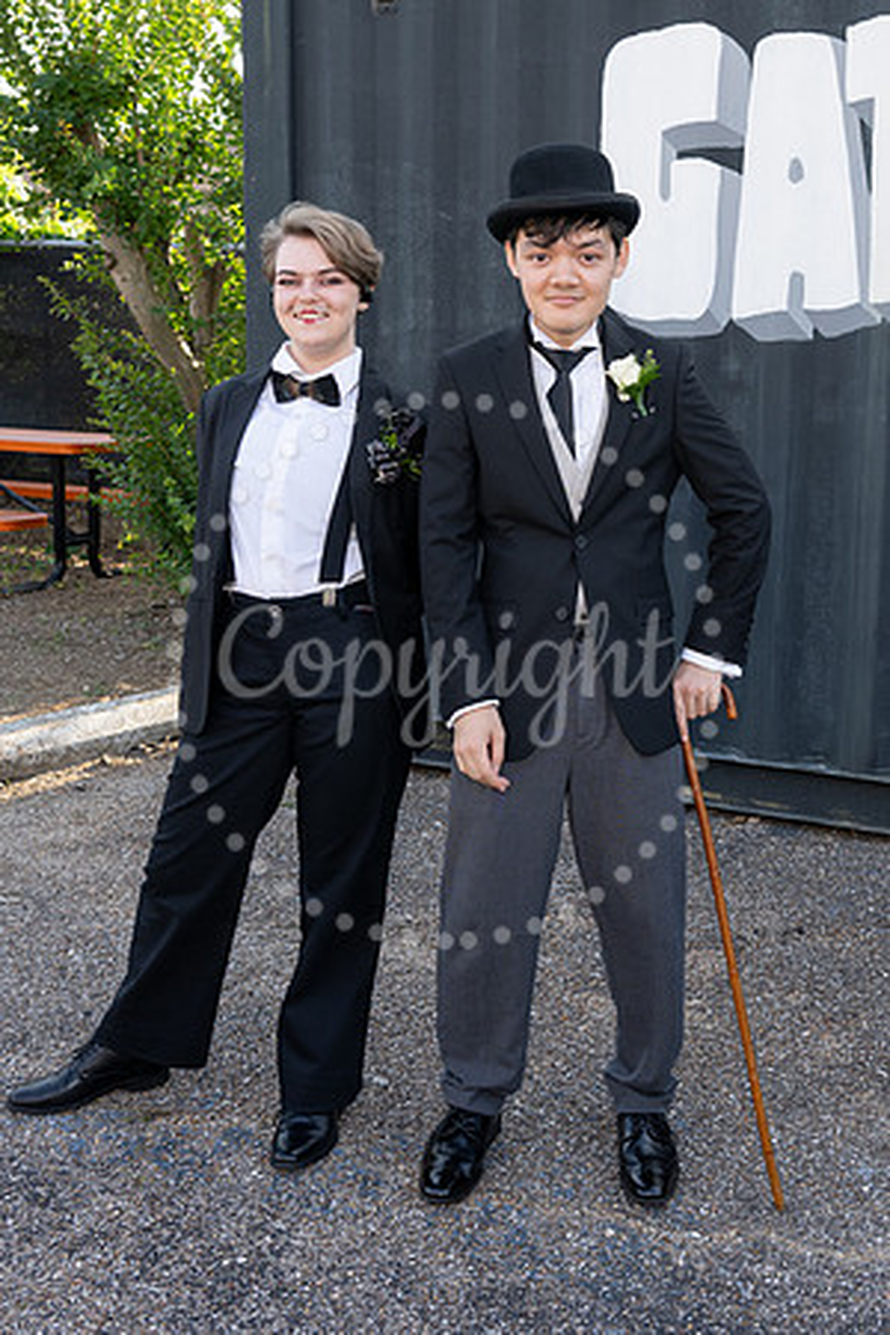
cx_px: 695
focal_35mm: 42
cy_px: 556
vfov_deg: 46.0
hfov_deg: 31.0
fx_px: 1566
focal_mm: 24
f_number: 5.6
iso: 320
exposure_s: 1/200
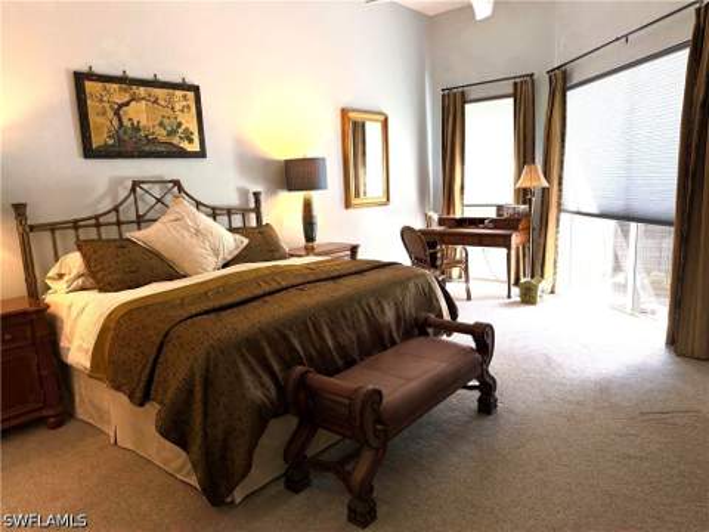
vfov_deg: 56.8
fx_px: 492
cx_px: 354
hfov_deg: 71.6
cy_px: 266
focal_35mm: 24
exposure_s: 1/60
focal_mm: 6.76
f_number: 1.78
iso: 200
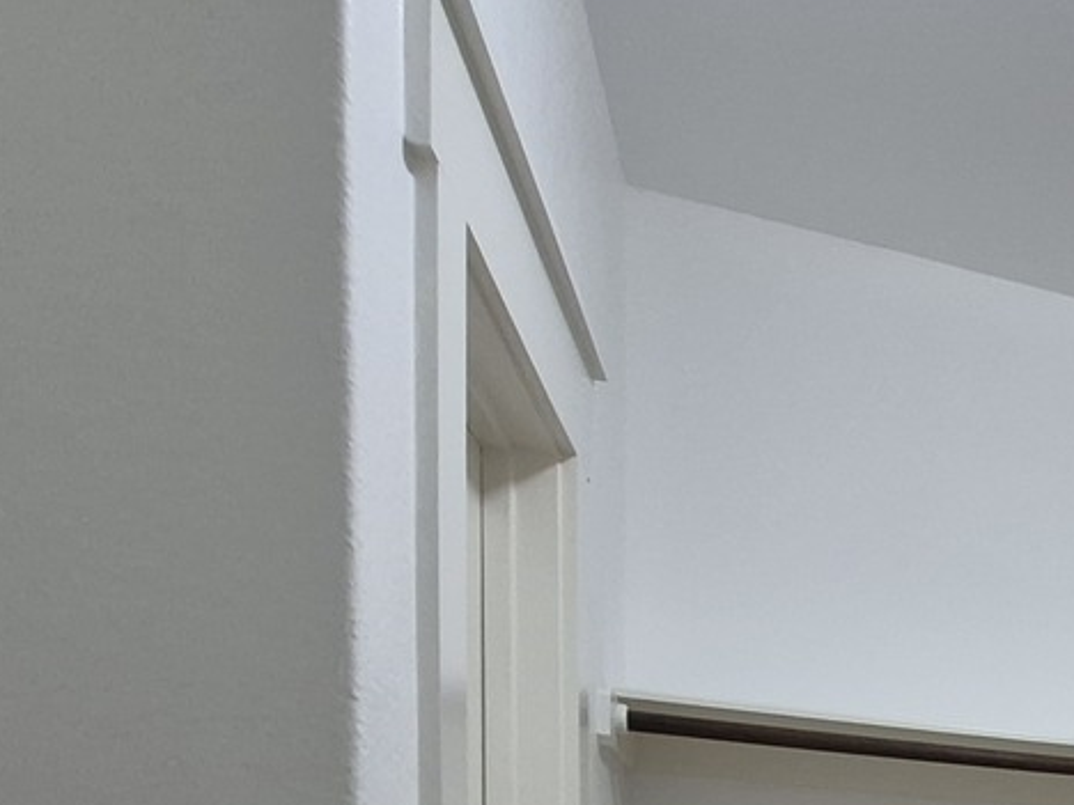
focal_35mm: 40
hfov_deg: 33.8
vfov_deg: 29.1
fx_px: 1241
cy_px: 1050
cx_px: 1398
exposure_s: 1/60
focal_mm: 1.74
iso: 200
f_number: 2.2
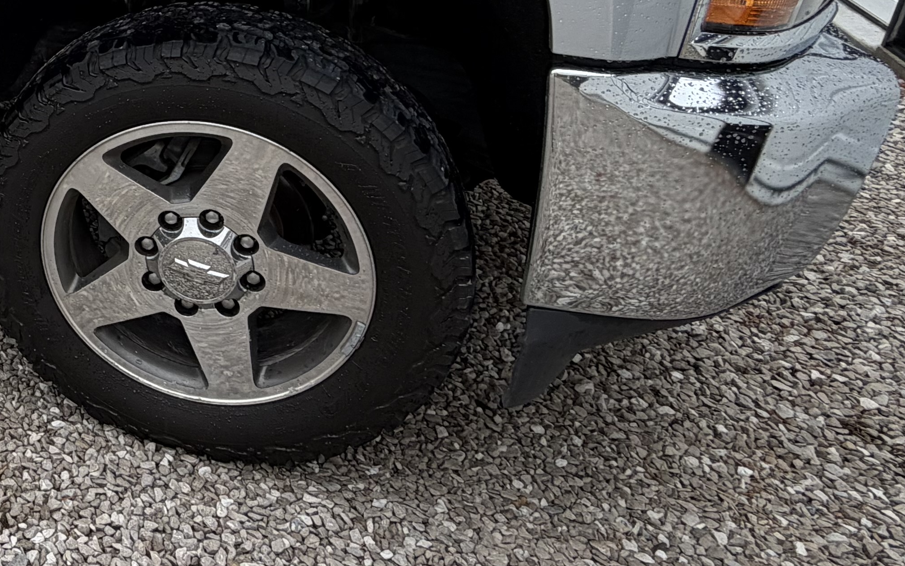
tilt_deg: -21.1
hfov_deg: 37.7
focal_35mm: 42
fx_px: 1036
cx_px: -136
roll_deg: -1.4
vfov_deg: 29.0
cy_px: 32
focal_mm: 2.22
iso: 40
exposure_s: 1/686
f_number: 2.2
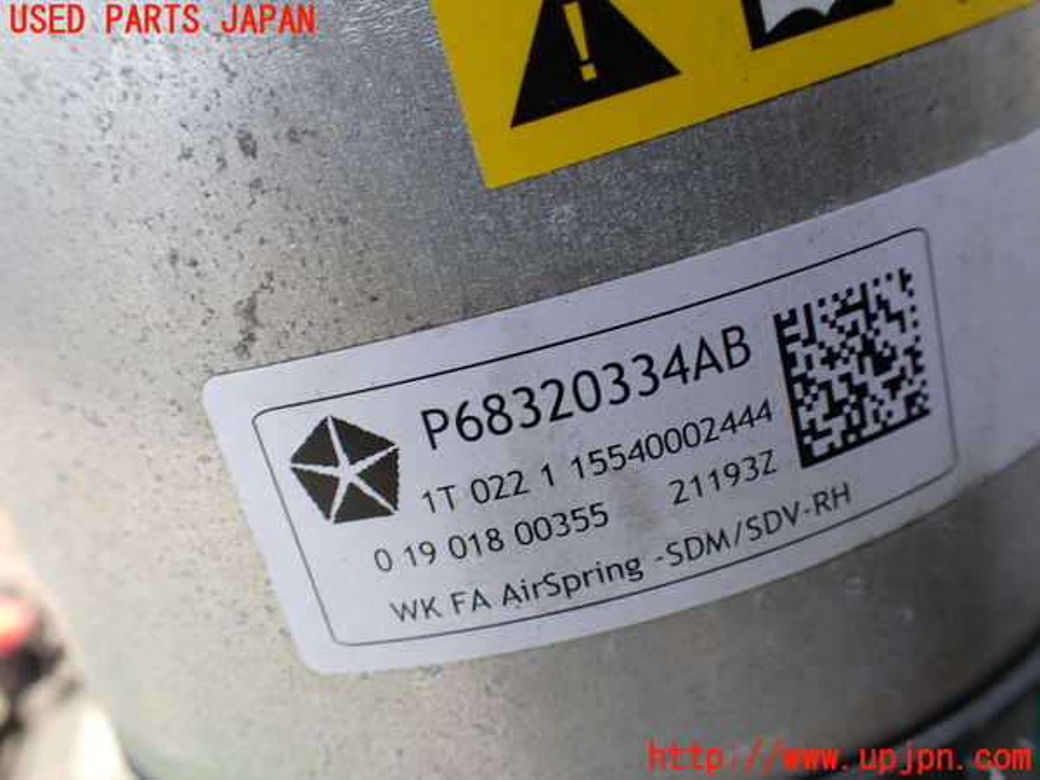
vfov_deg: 46.8
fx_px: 901
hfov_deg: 60.0
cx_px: 520
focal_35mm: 30
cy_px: 390
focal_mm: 5.4
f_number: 3.2
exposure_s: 1/160
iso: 100
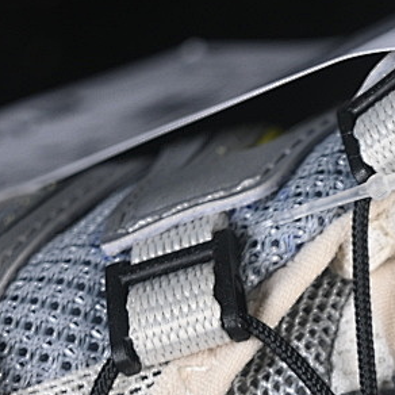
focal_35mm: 236
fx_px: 3047
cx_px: 501
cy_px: 436
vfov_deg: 7.4
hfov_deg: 7.3
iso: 160
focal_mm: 50
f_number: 7.1
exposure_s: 1/80
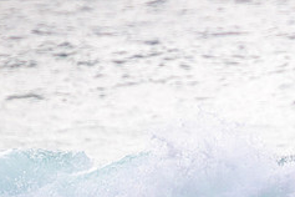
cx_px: 363
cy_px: 188
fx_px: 19526
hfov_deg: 0.9
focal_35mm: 2383
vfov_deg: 0.6
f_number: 11
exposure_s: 1/2000
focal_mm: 800
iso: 900
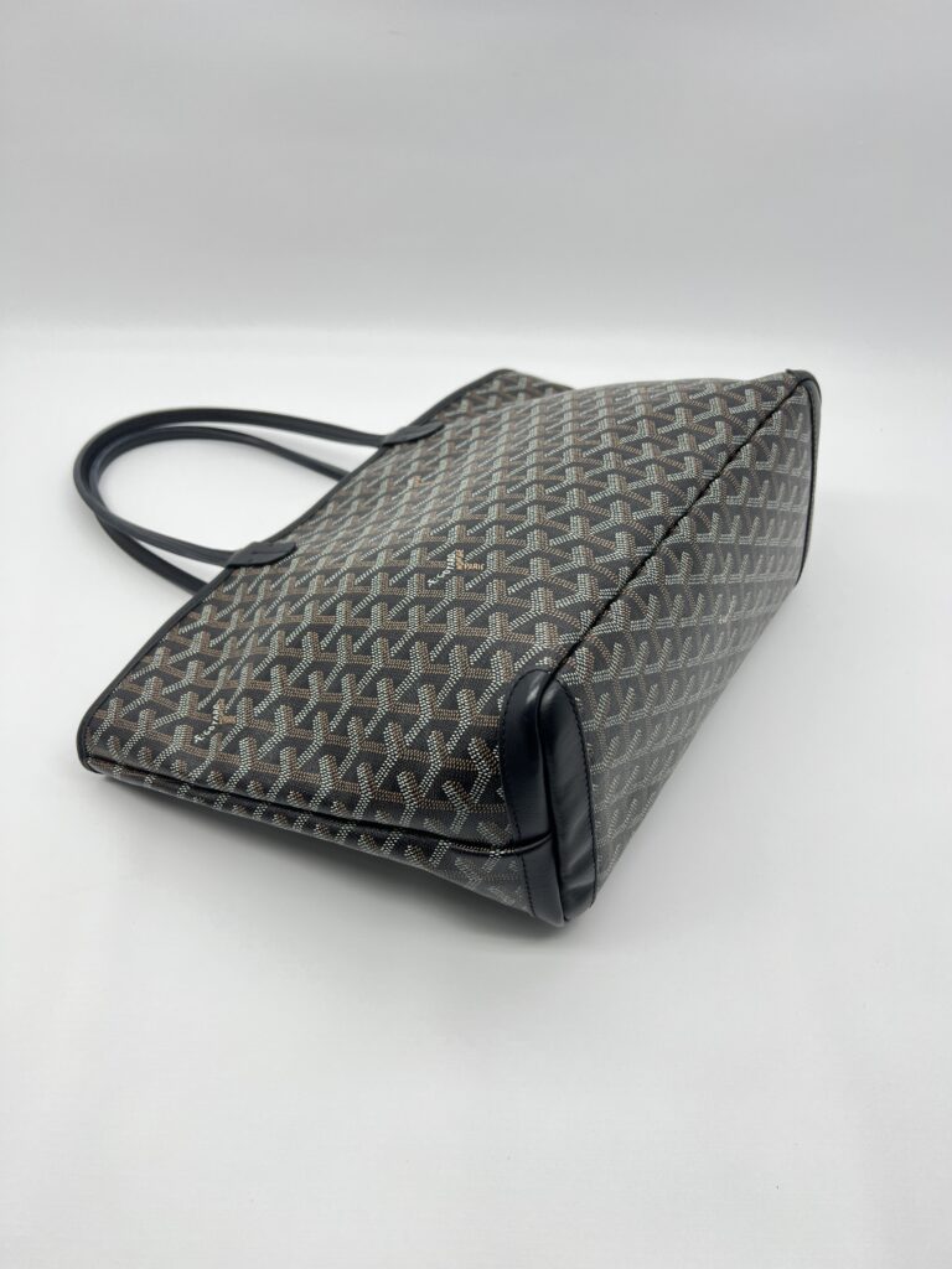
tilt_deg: -43.4
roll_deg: -3.0
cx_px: 476
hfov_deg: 53.1
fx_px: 953
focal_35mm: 26
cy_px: 634
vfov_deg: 67.3
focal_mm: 5.7
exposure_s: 1/100
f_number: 1.5
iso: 32
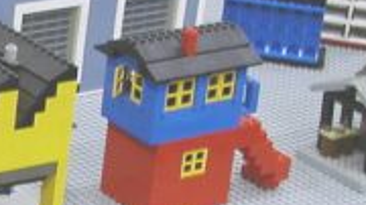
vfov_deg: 6.7
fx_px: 1726
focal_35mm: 178
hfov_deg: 11.6
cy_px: 270
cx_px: -185
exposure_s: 1/10.8
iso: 100
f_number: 3.2
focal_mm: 7.5
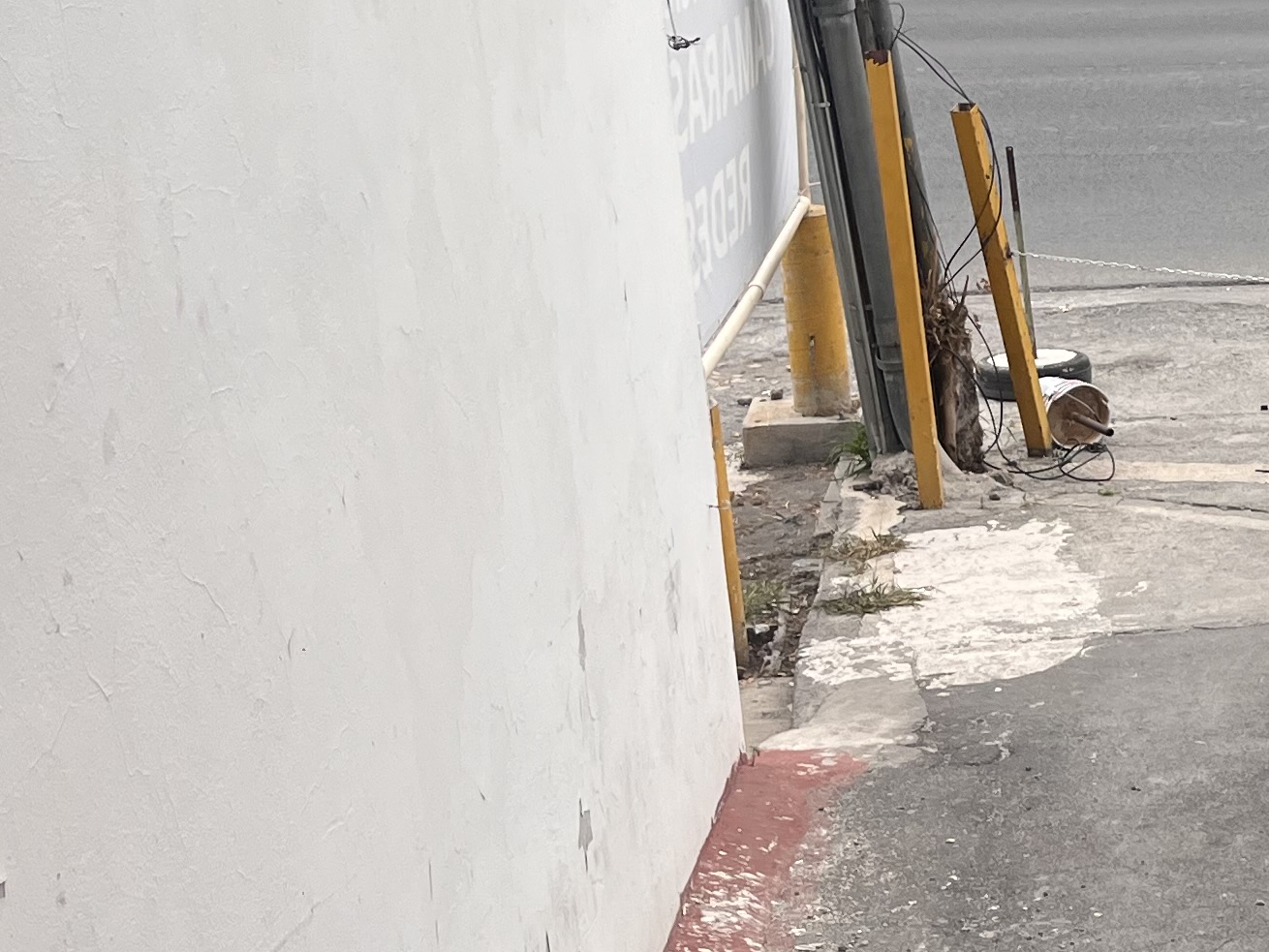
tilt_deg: -19.9
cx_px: 1627
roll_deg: +0.6
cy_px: 559
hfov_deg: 22.1
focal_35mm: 80
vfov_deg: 18.4
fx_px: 2933
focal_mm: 5.1
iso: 50
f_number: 1.6
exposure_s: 1/1536
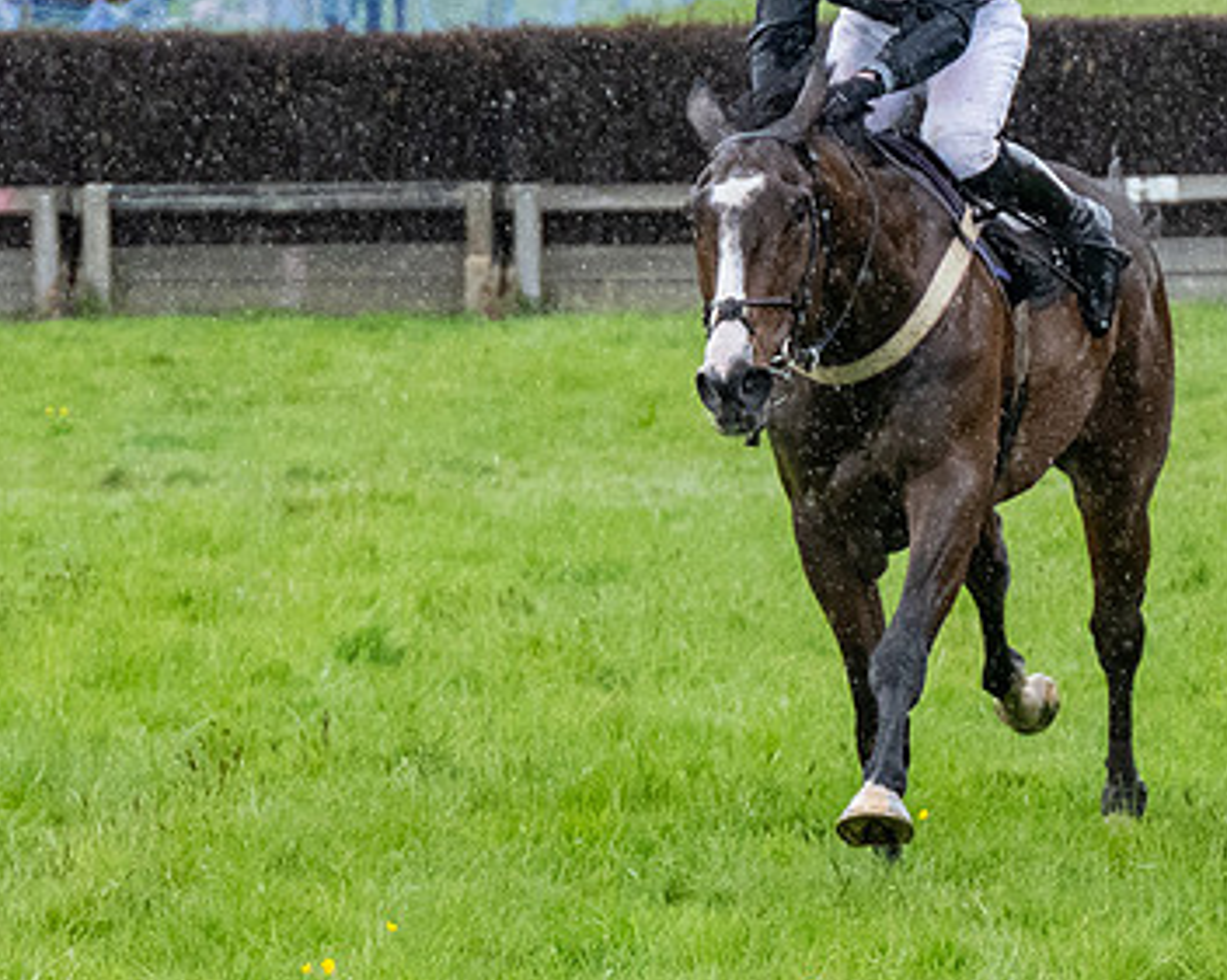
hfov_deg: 4.5
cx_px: 799
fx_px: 15639
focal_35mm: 431
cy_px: 485
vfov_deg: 3.6
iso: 2000
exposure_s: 1/1000
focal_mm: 98
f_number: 4
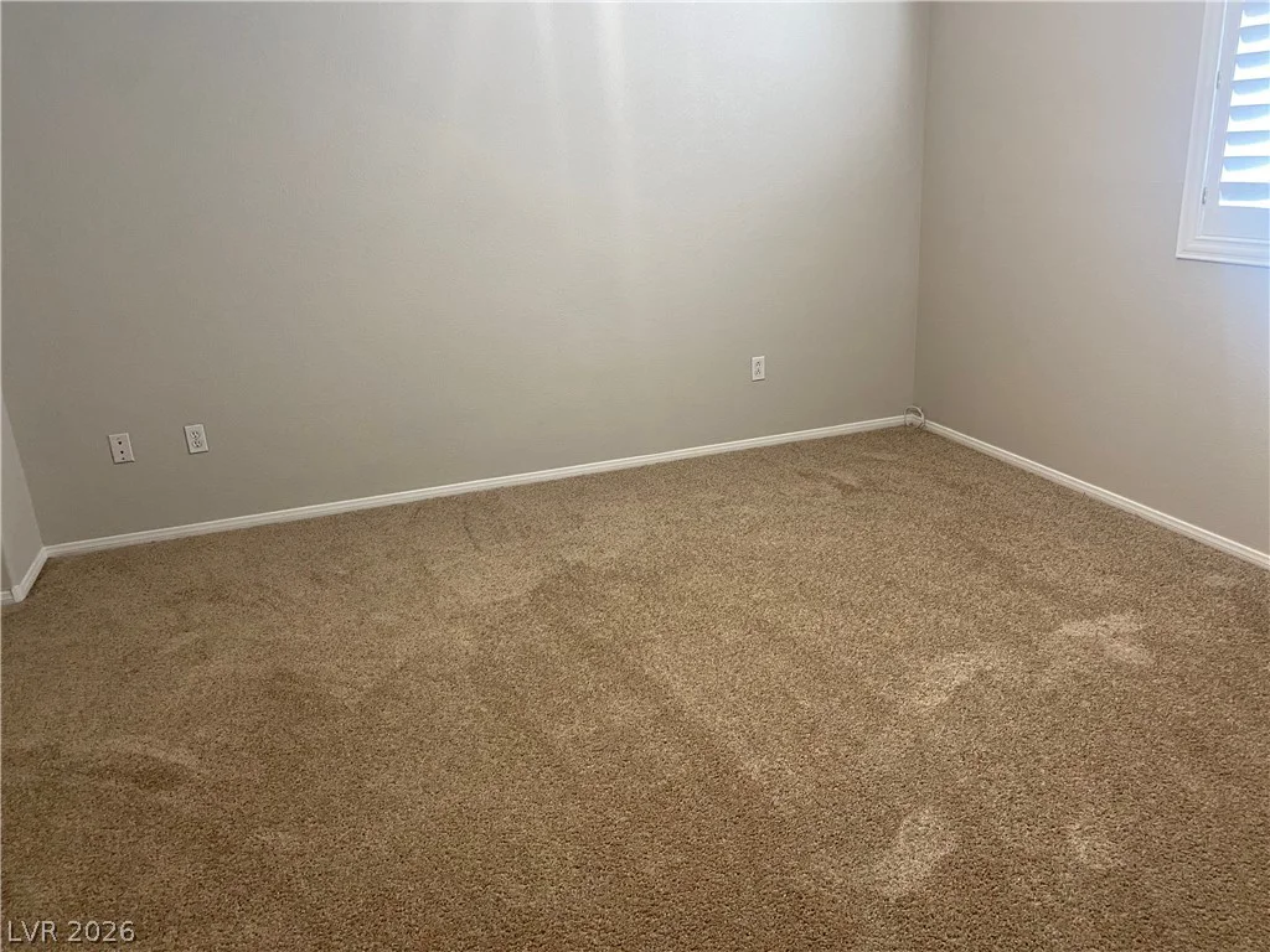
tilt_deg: -18.8
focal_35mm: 26
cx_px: 635
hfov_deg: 67.3
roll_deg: +2.5
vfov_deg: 53.1
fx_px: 954
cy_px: 476
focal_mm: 4.25
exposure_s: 1/60
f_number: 1.8
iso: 200
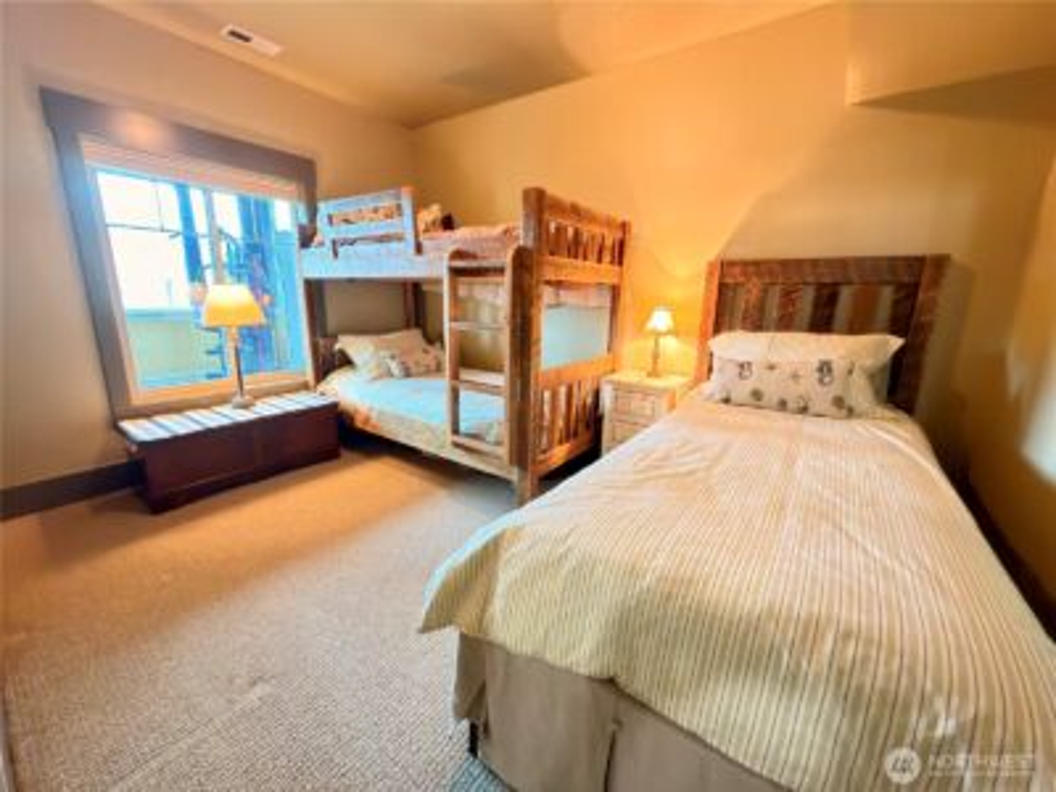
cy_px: 396
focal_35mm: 14
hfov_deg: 102.1
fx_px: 427
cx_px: 528
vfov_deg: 85.7
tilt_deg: -14.6
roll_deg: -0.8
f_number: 2.2
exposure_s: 1/17
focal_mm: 2.22
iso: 500
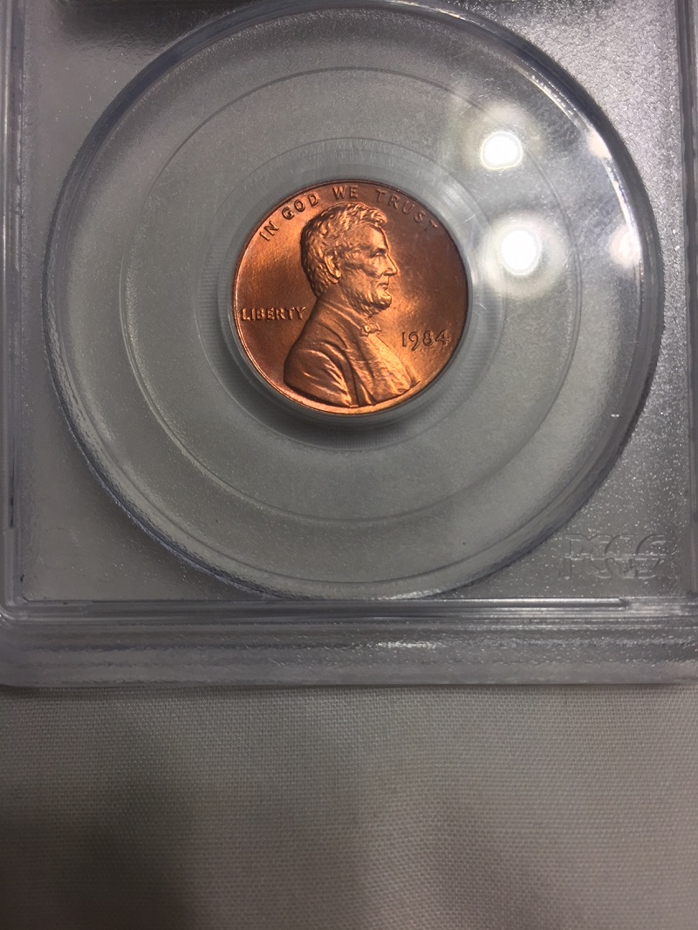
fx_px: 779
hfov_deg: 48.2
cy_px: 465
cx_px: 349
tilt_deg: -87.8
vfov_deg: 61.6
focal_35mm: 29
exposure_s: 1/40
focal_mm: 4.15
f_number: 2.2
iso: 40
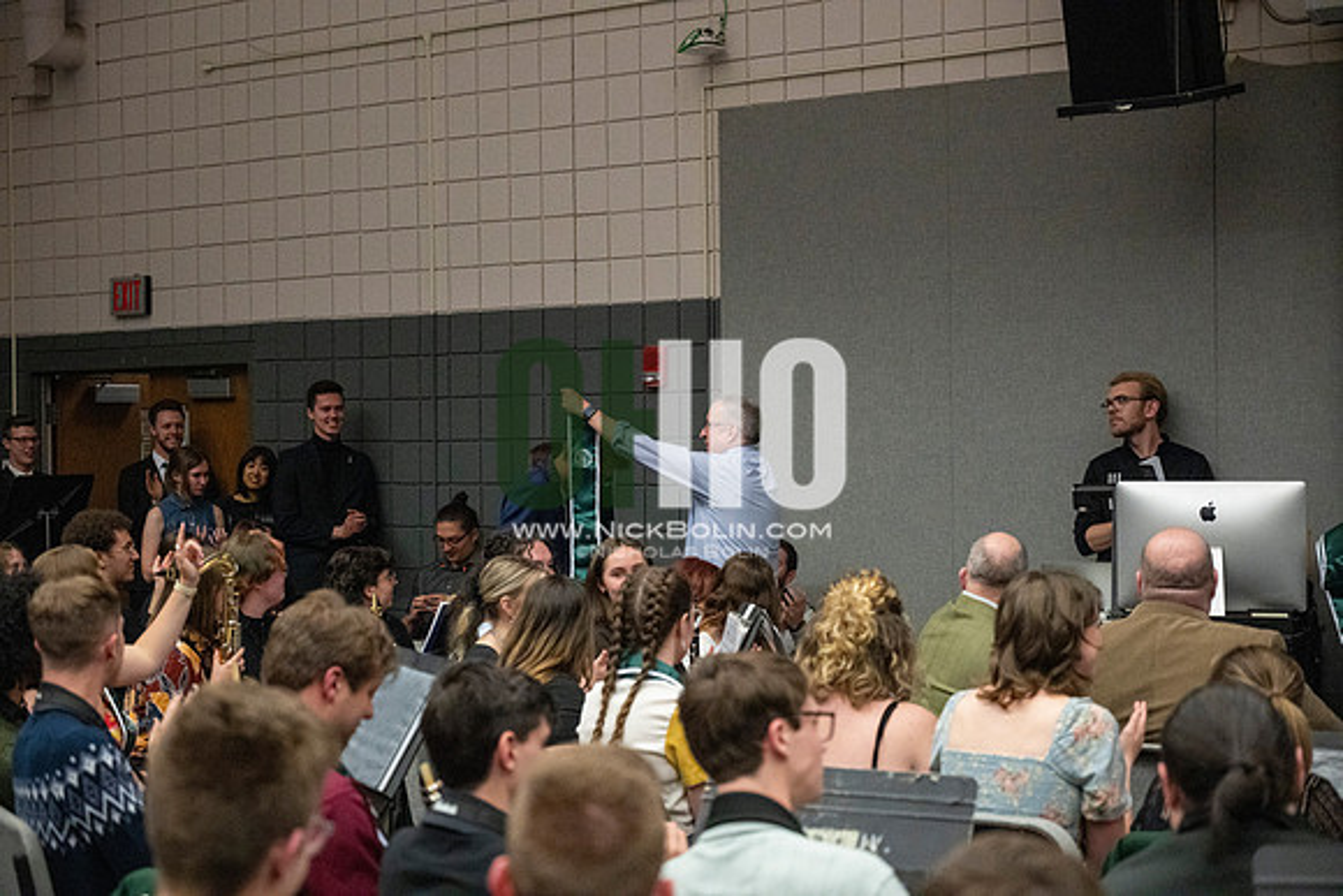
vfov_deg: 19.5
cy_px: 448
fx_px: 2612
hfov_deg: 28.8
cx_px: 672
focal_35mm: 70
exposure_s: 1/500
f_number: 4
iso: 10000
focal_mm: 70
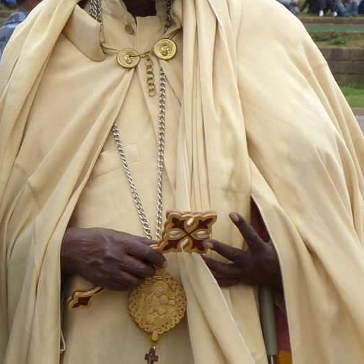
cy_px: 102
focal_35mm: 236
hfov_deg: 7.4
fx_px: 2808
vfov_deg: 7.4
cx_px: 182
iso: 100
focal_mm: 24.8
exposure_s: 1/500
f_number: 4
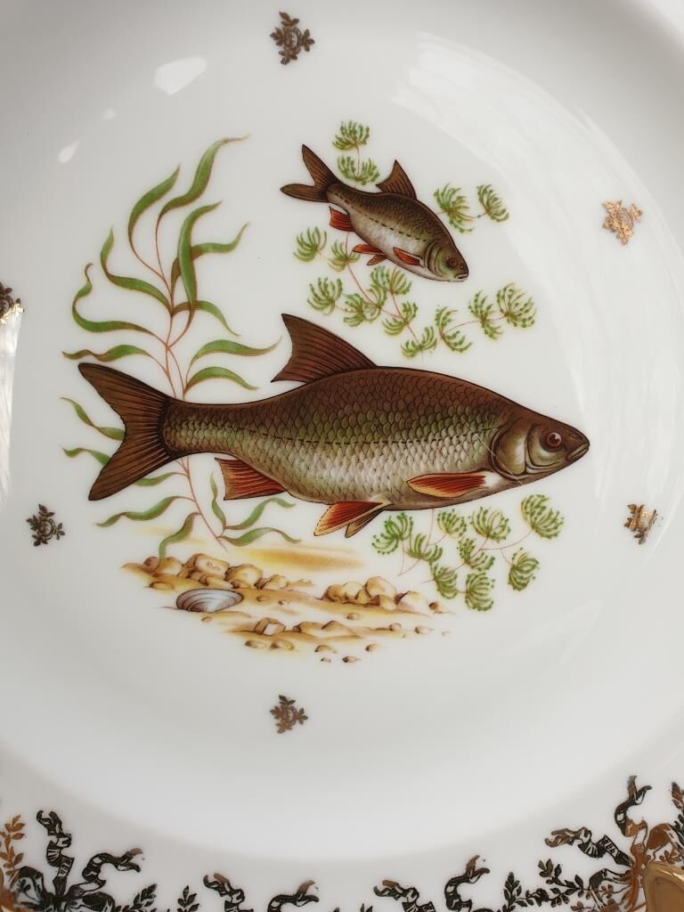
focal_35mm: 26
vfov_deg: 67.3
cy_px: 456
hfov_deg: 53.1
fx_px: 685
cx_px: 342
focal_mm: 4.3
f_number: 2.4
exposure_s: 1/258
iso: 50
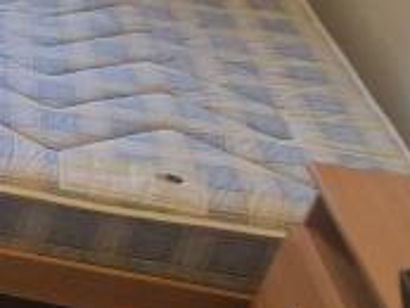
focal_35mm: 77
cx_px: -436
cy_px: 190
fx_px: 913
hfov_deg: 17.3
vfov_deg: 19.1
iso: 250
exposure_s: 1/50
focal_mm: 2.2
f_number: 2.2
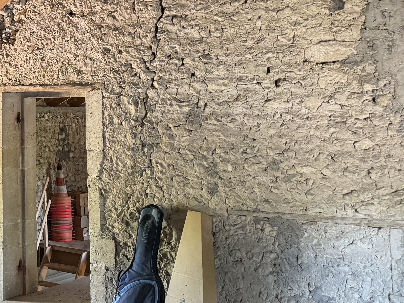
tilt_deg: +1.8
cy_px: 99
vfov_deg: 25.5
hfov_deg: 29.7
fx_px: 665
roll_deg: +0.9
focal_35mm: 57
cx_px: -63
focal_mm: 6.76
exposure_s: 1/49
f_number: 1.78
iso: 500
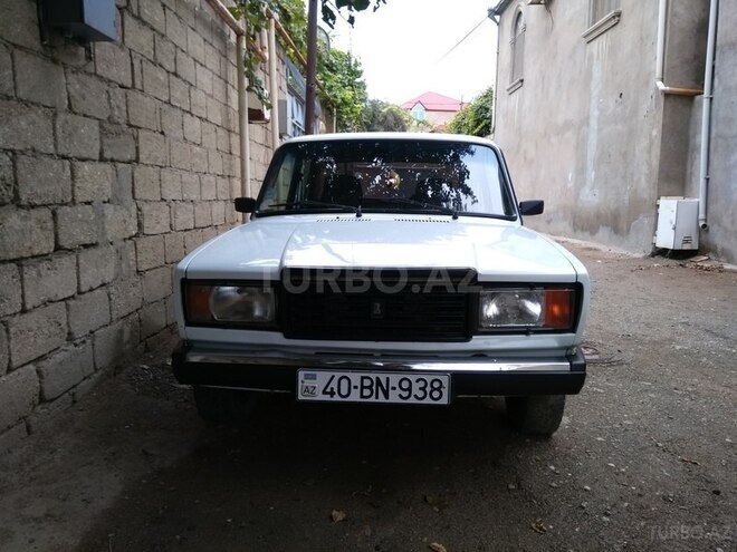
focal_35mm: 21
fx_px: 447
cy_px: 276
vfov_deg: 63.4
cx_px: 368
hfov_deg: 79.0
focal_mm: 3.57
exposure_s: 1/100
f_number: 2
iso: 131
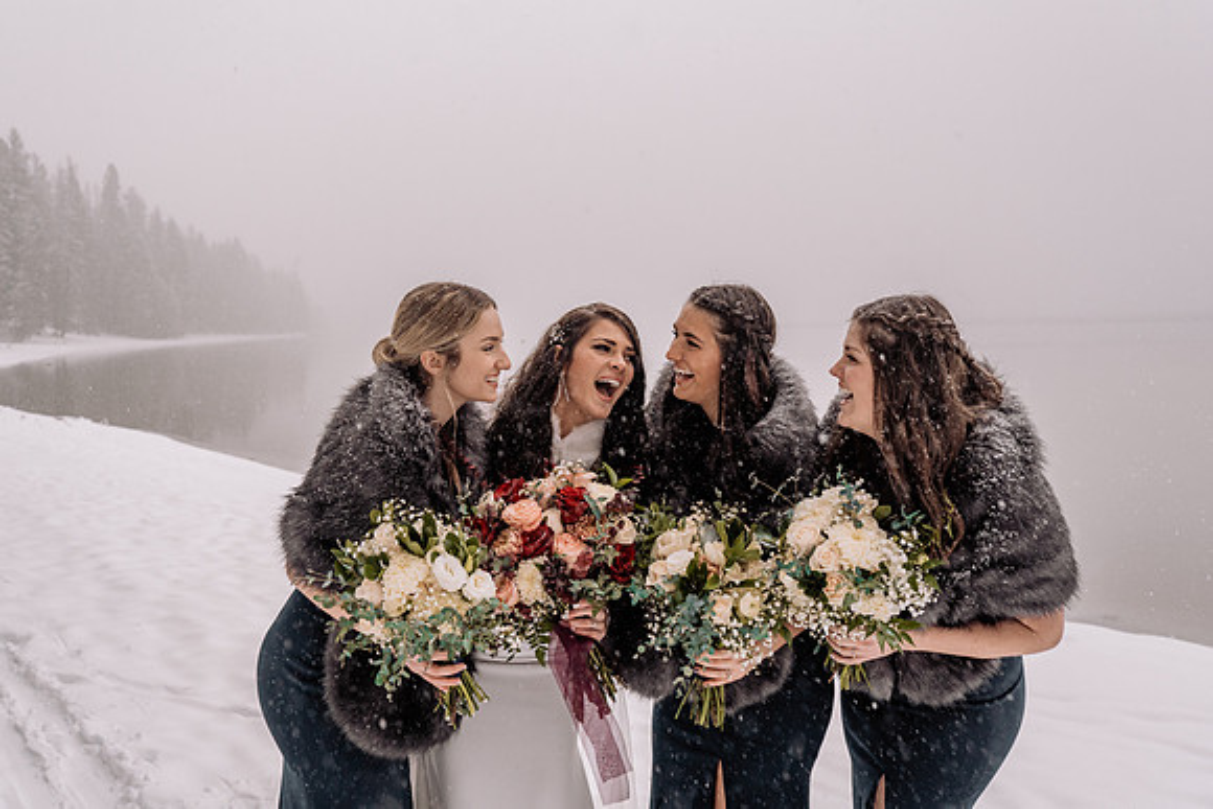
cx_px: 579
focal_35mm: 37
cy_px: 386
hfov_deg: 52.3
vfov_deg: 36.3
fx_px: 1233
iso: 1250
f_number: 5
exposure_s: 1/250
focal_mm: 35
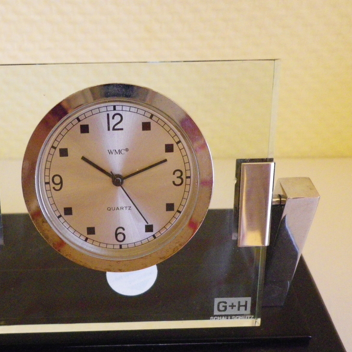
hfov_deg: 39.7
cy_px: 220
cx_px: 125
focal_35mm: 42
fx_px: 483
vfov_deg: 39.8
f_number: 2.6
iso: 800
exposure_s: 1/30
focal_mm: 4.9
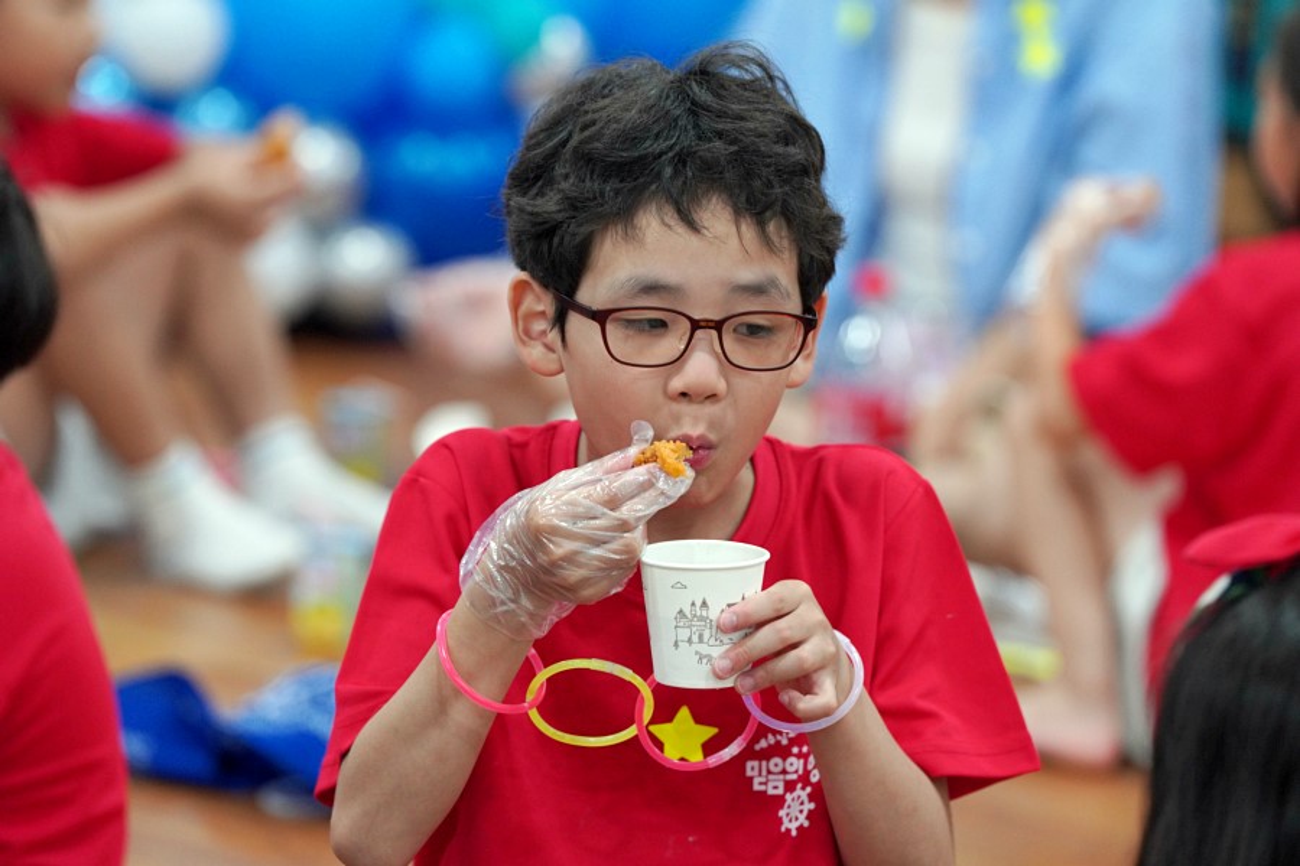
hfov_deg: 10.4
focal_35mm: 197
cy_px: 433
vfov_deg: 7.0
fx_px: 7113
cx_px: 650
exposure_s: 1/200
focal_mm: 197
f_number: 4
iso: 2500
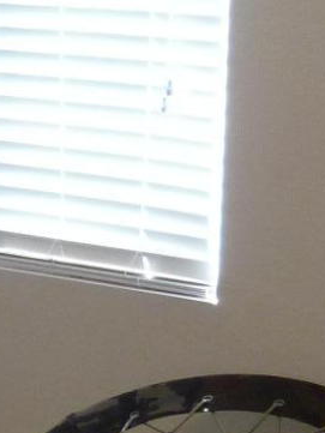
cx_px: -362
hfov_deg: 8.9
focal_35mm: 155
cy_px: 192
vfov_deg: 12.7
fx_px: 1939
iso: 200
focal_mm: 5
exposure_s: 1/30
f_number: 3.3
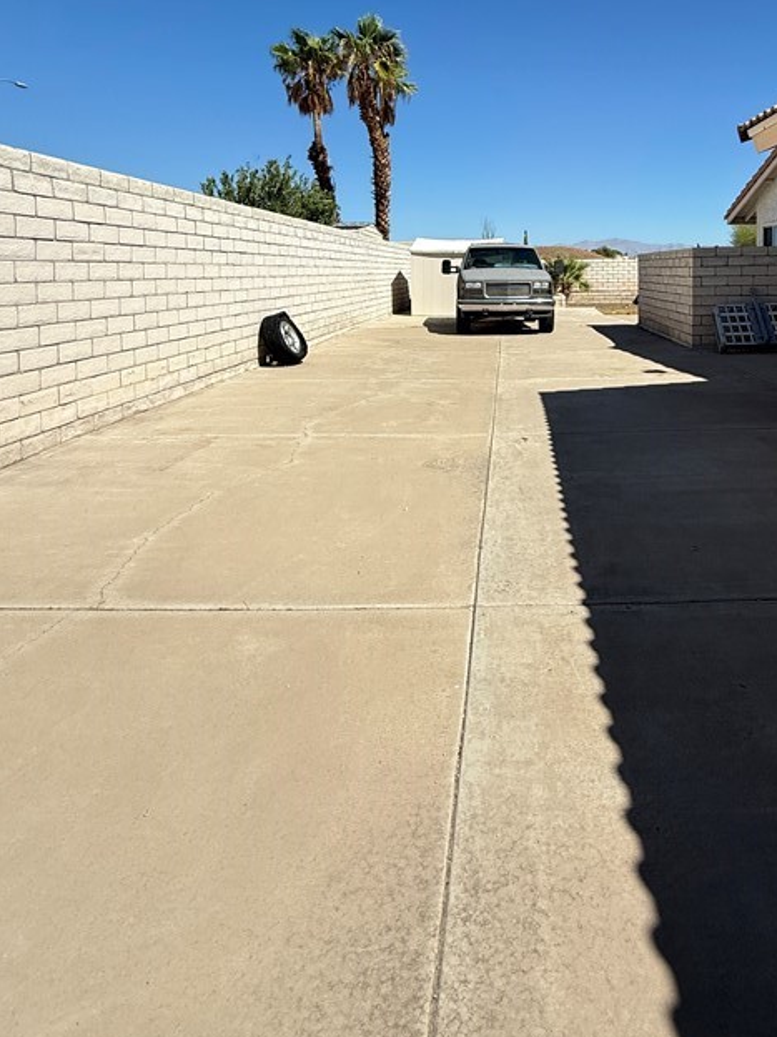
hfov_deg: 57.6
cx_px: 517
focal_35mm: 23
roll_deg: +0.7
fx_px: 689
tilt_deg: -2.2
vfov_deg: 70.9
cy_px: 315
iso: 50
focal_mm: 2.22
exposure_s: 1/3891
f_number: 2.2
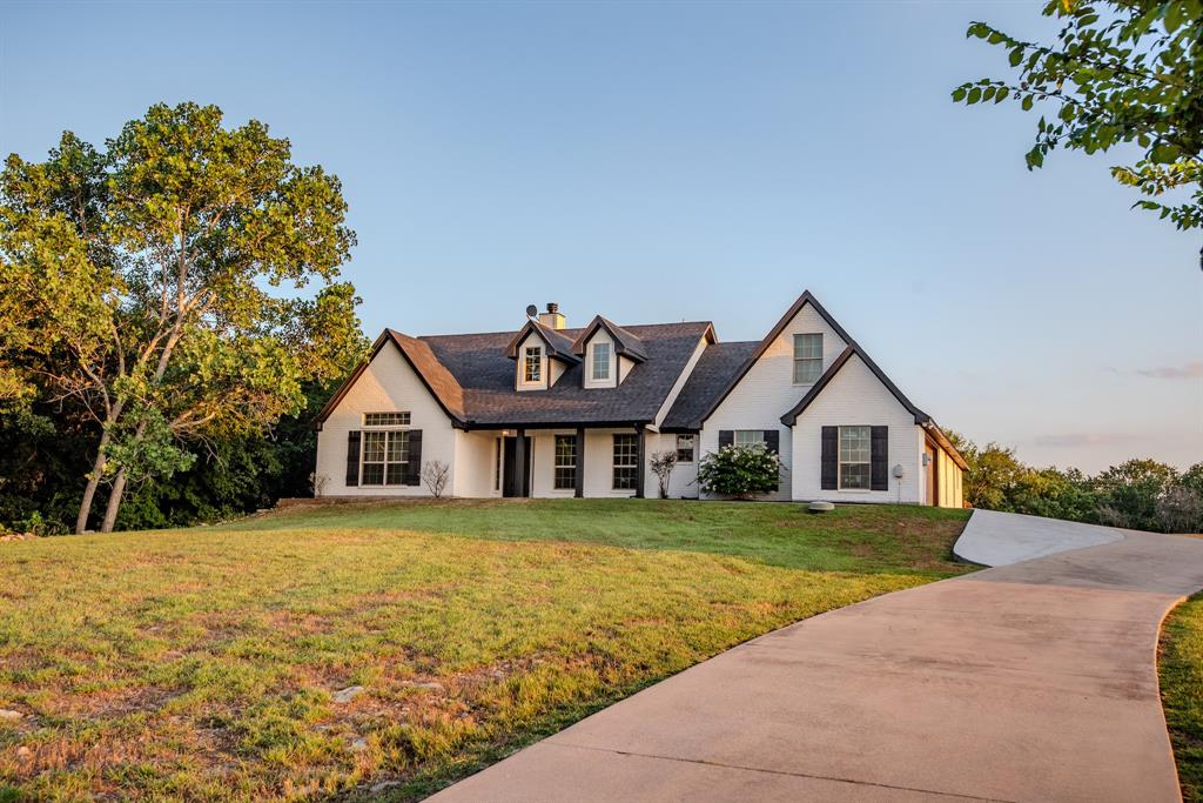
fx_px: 1170
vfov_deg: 37.9
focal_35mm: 35
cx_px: 602
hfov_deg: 54.4
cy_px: 402
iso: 400
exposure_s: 1/200
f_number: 7.1
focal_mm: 35
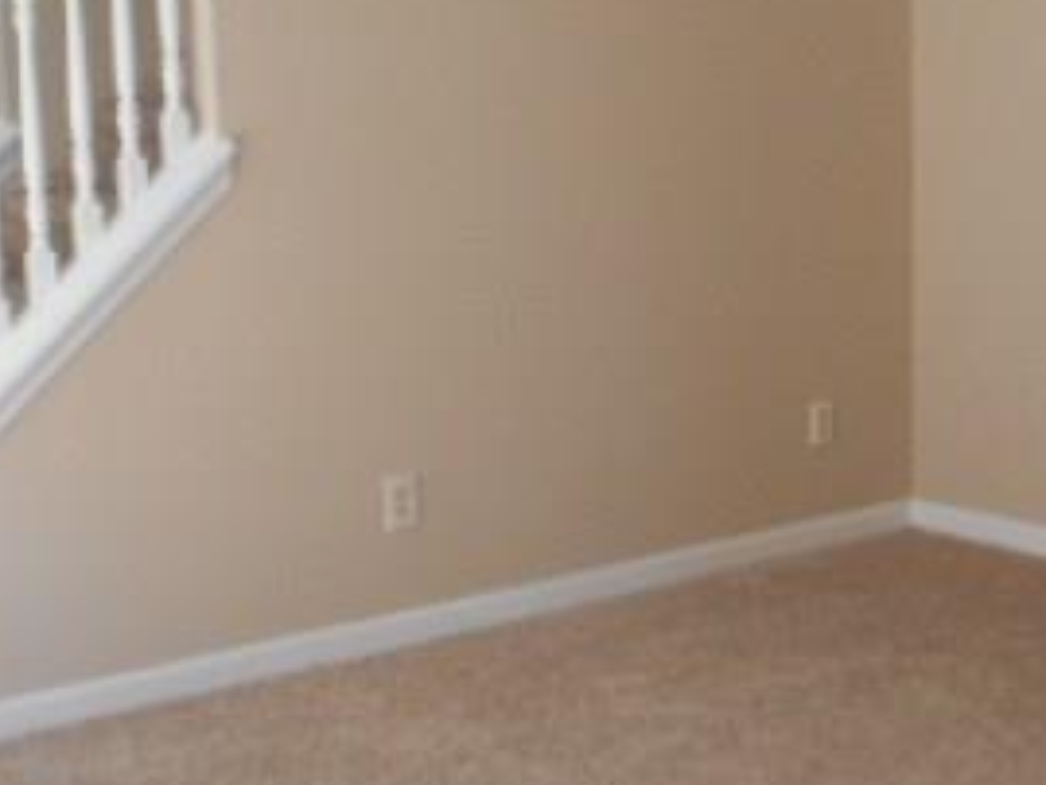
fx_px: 2086
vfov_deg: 21.3
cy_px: 346
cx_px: 708
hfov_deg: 28.0
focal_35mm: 69
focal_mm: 5.2
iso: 140
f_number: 4
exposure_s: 1/30
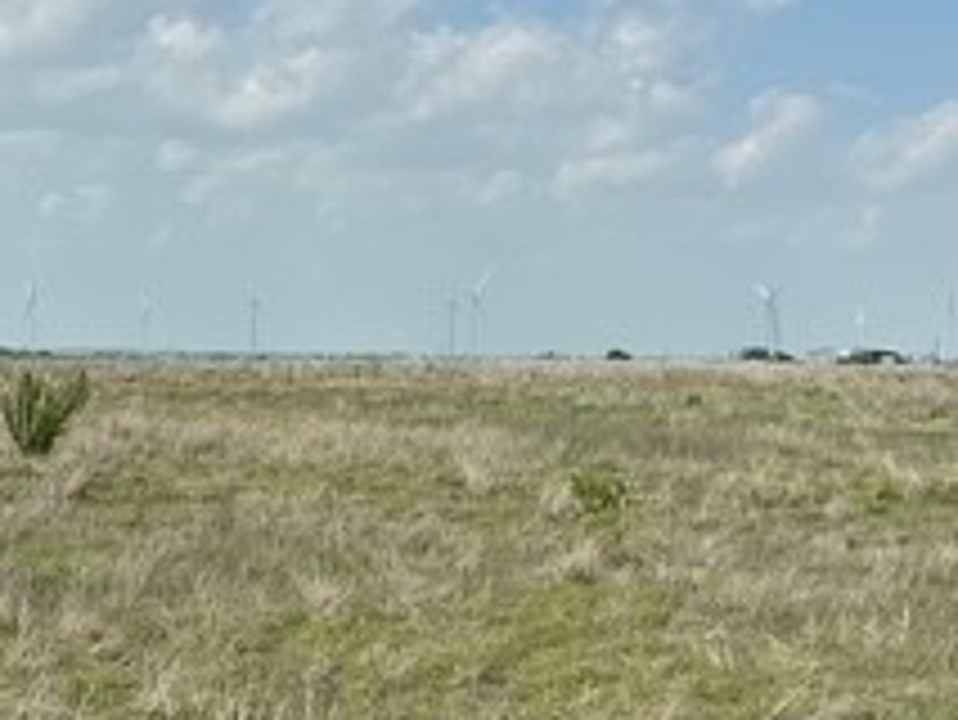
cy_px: 567
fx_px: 2409
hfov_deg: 21.1
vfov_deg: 16.9
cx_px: -157
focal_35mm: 87
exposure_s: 1/2667
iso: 25
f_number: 1.8
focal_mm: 3
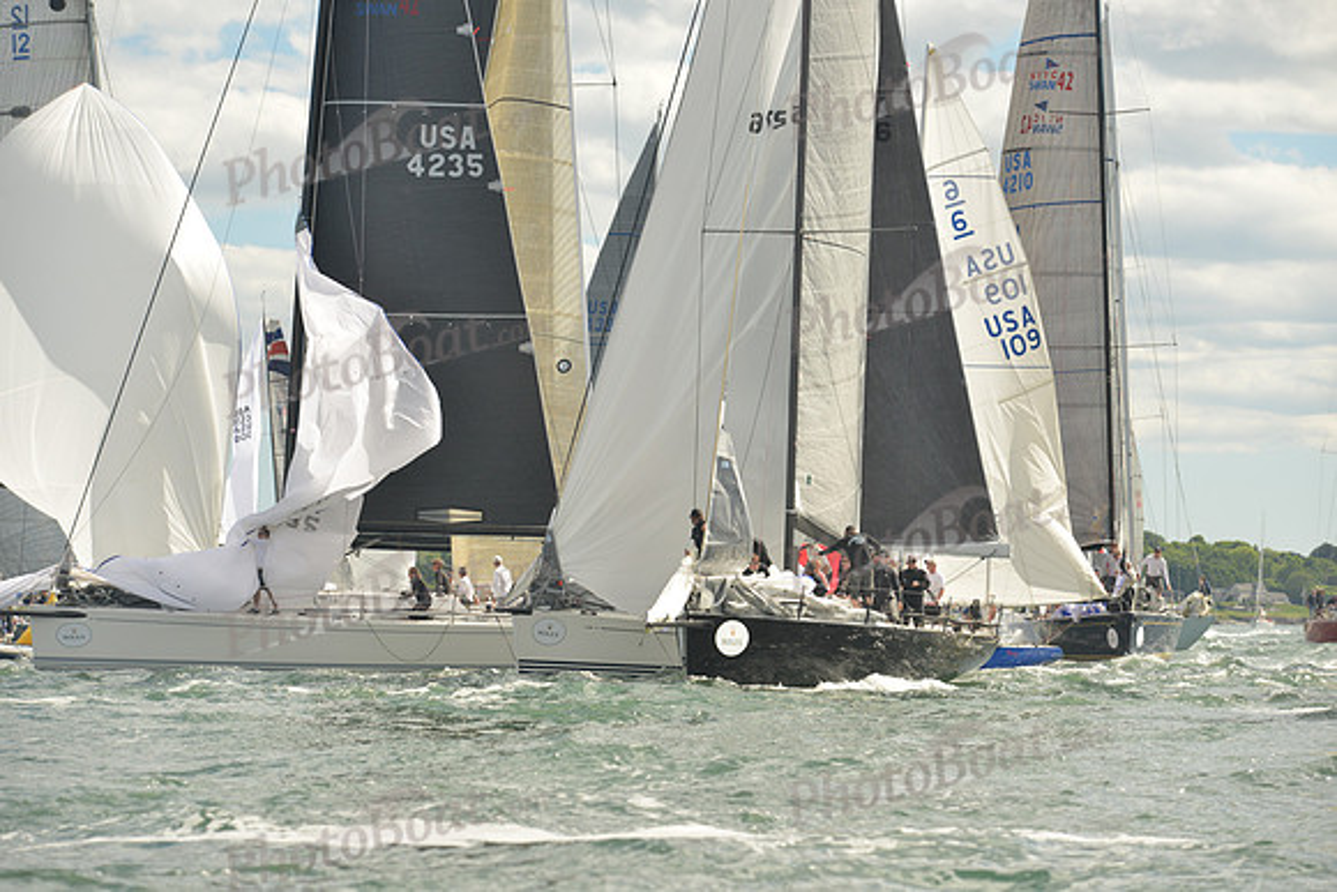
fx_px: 4829
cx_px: 668
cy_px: 446
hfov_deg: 15.8
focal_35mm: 130
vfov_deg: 10.6
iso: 400
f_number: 5.6
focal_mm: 130
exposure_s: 1/640
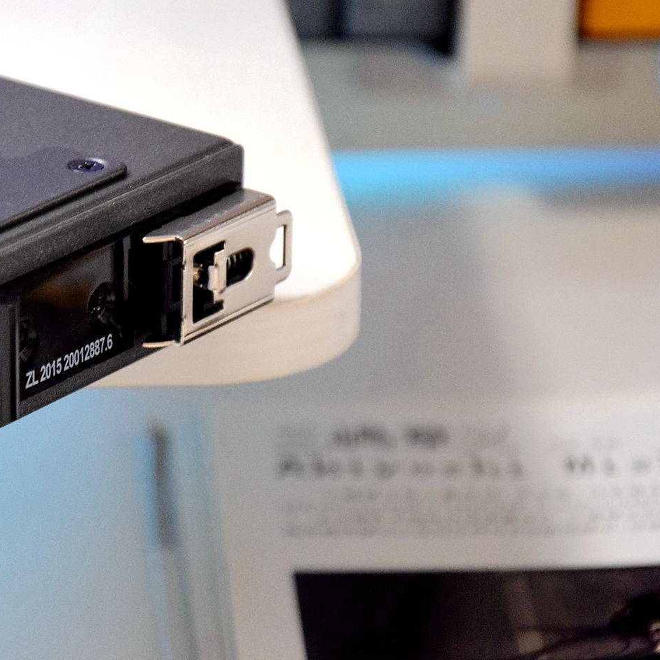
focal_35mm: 256
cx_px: 53
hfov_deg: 6.8
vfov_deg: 6.8
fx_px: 5518
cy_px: 273
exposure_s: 1/125
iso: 2800
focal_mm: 105
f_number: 5.6
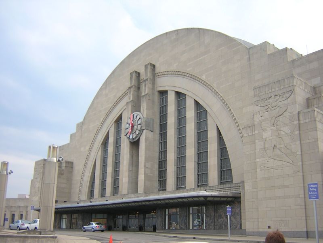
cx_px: 162
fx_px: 336
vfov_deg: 39.7
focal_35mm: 36
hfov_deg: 51.4
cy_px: 122
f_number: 2.6
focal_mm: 4.7
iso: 100
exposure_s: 1/164
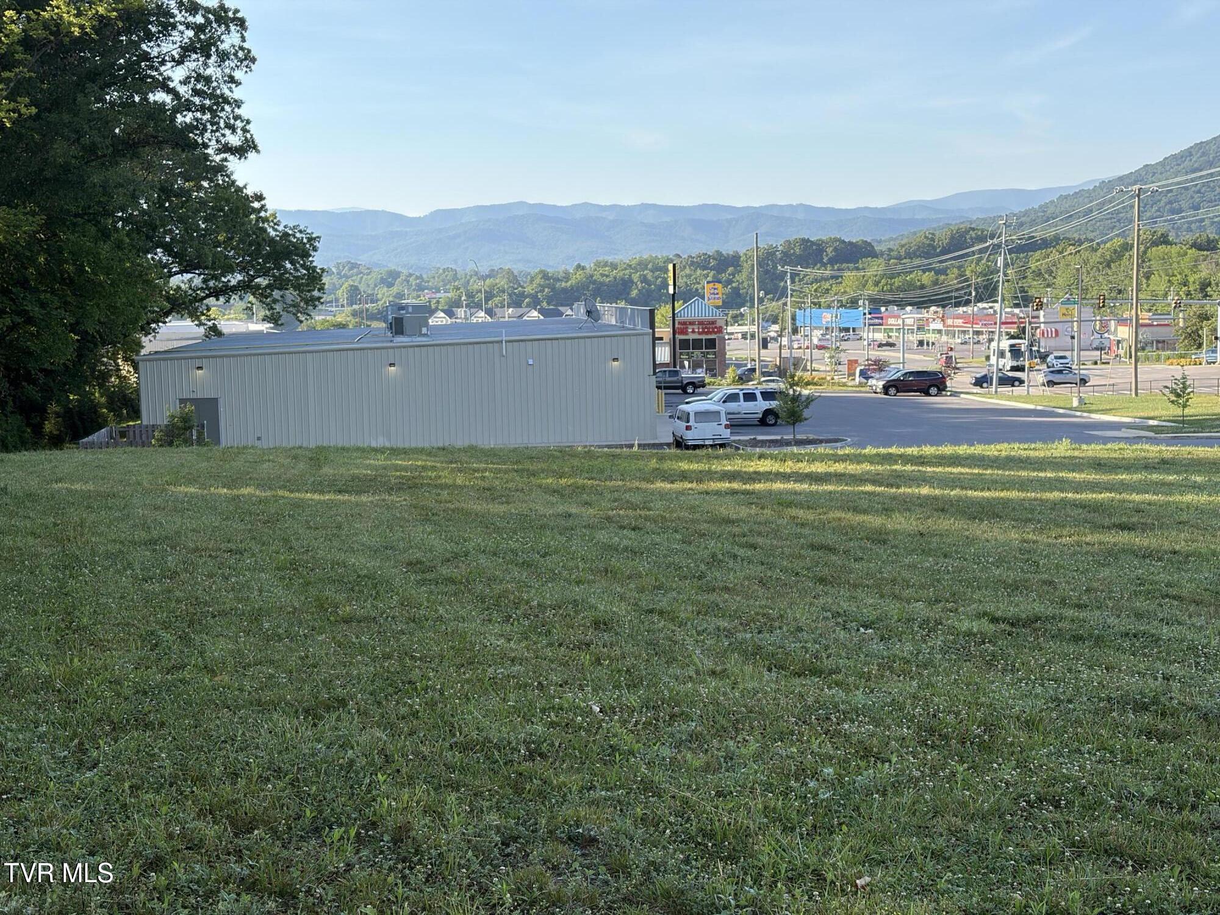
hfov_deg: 36.8
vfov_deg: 28.0
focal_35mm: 52
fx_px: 1833
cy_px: 458
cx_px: 610
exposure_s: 1/933
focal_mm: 5.96
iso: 32
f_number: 1.6
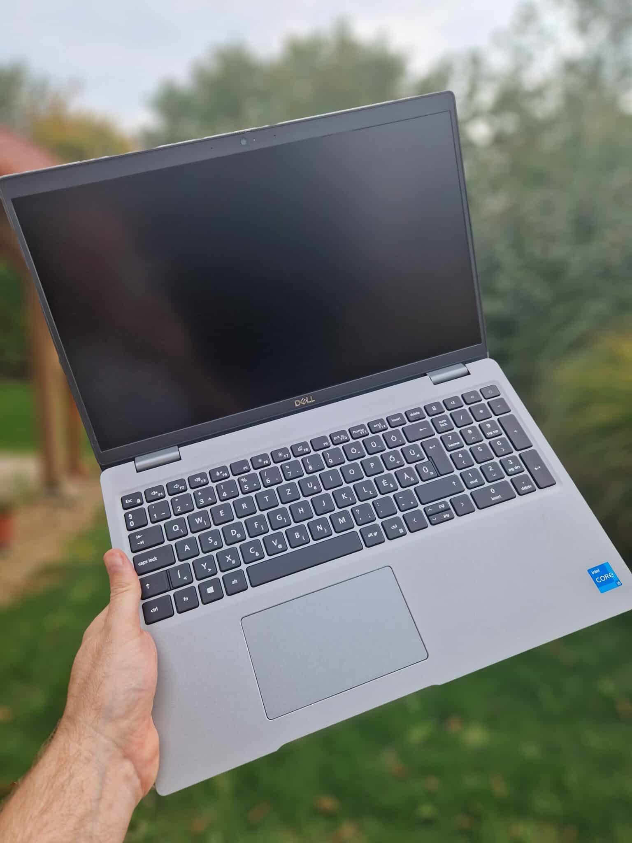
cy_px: 422
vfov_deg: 73.9
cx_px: 316
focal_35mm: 23
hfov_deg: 58.9
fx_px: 560
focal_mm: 5.4
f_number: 1.8
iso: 50
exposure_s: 1/1164
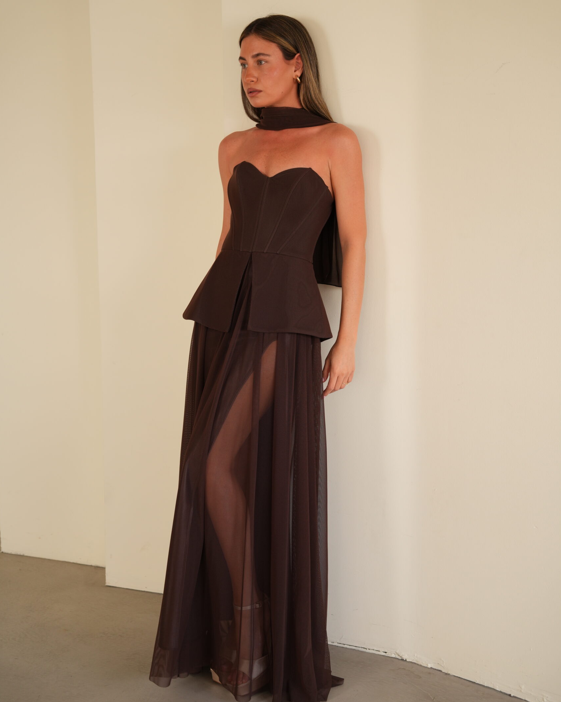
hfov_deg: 25.4
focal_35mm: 60
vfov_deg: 31.4
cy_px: 328
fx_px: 1245
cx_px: 281
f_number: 4
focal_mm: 53
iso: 400
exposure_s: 1/125
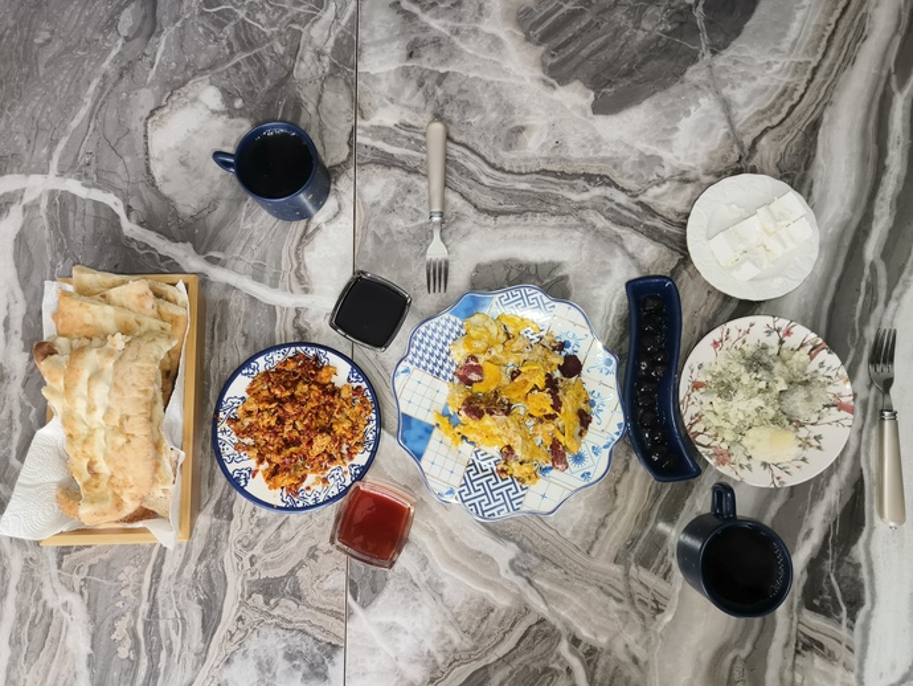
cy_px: 343
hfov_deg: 73.9
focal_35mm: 23
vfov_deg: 58.9
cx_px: 456
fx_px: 607
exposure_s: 1/50
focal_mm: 5.25
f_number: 1.75
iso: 830
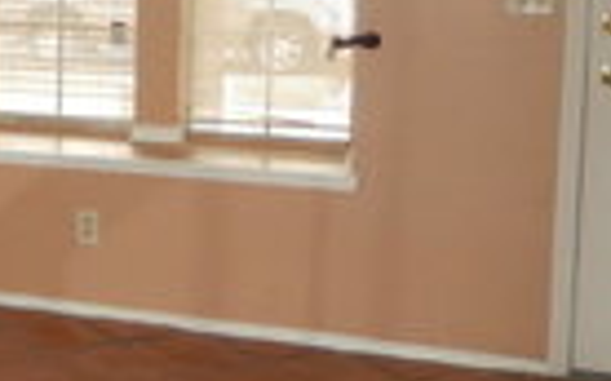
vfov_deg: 15.7
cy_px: 35
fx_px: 1364
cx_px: -303
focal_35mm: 82
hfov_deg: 21.3
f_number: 3.4
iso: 360
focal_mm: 4.5
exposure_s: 1/30
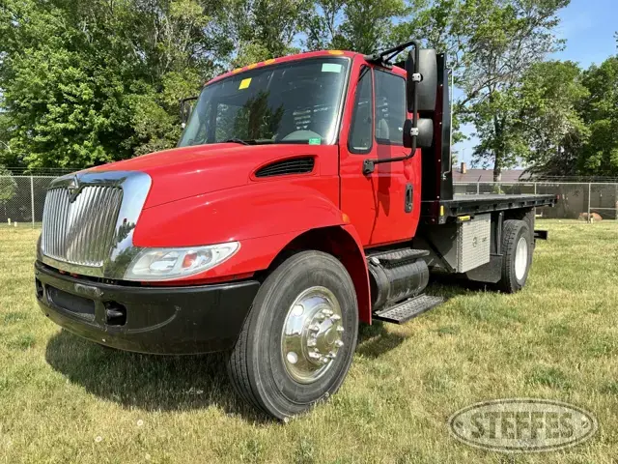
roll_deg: +0.0
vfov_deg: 56.8
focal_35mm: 24
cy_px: 232
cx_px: 309
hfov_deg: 71.6
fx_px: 428
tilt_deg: -4.1
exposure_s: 1/2967
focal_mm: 6.86
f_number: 1.78
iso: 80
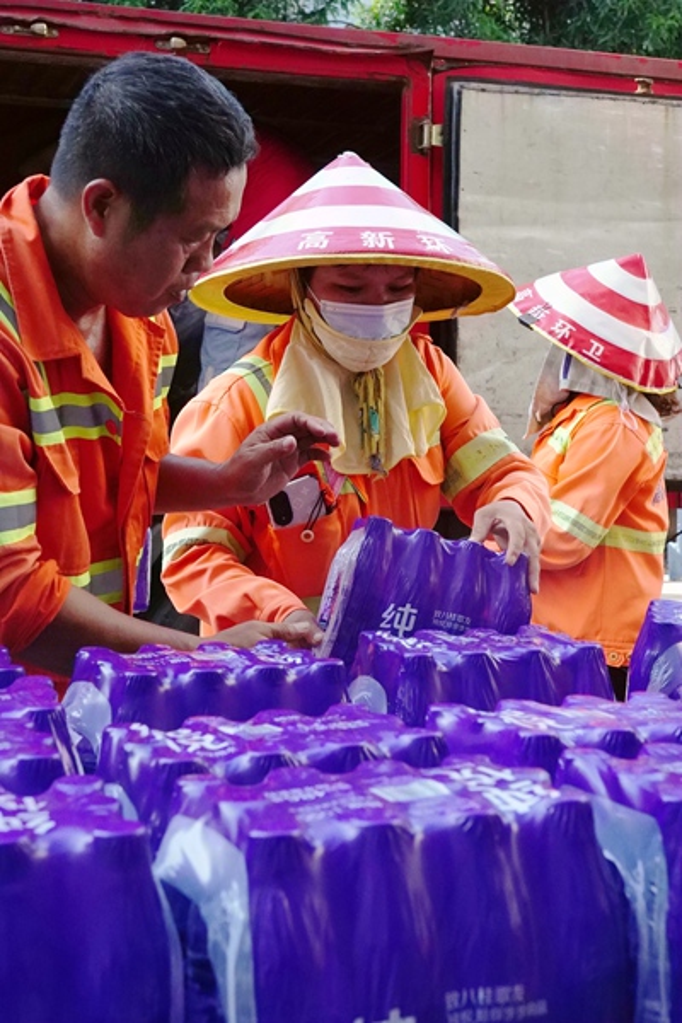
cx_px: 341
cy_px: 512
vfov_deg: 38.2
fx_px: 1478
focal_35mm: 52
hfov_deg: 26.0
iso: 8000
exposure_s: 1/2000
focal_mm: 52
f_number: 10
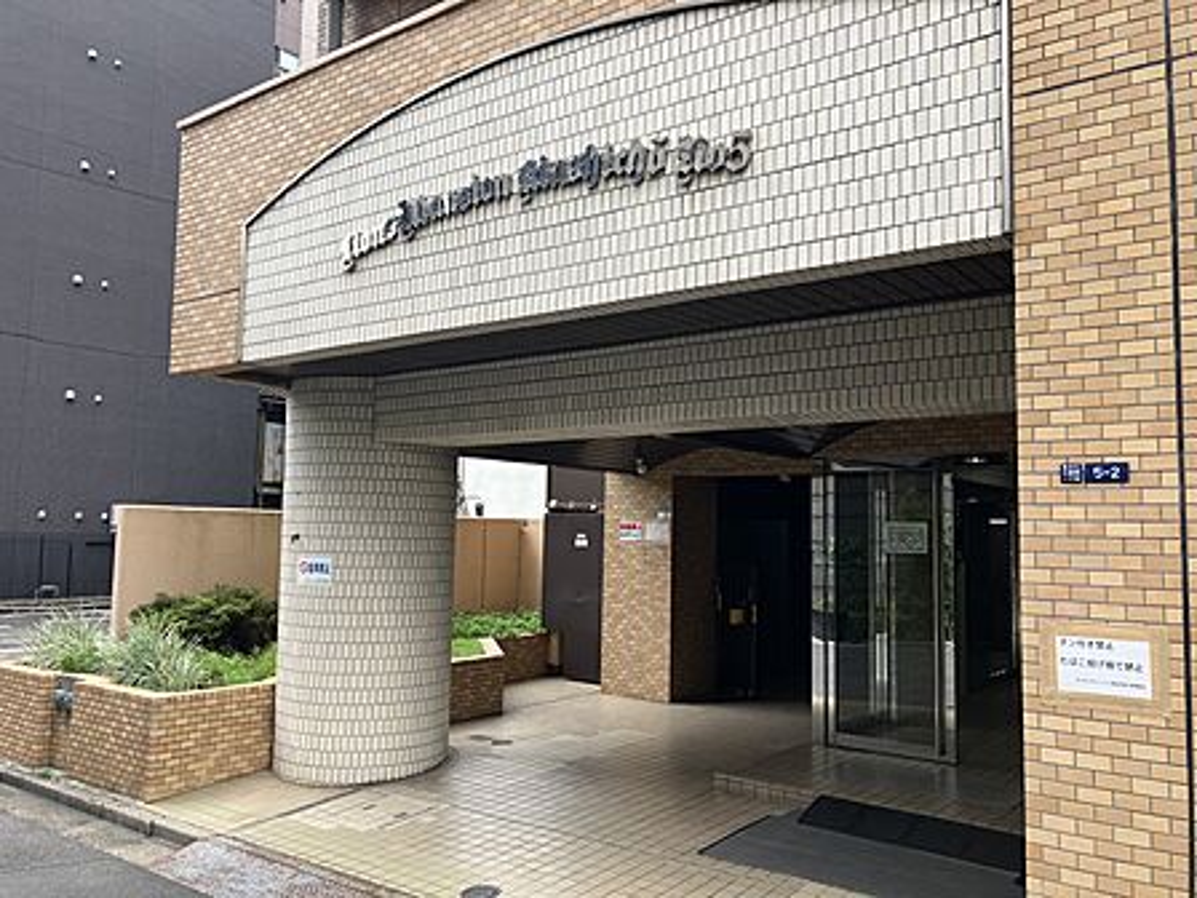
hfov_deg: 63.4
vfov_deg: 49.7
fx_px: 968
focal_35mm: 28
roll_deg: -2.2
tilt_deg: +5.2
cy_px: 449
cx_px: 598
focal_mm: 3.99
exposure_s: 1/163
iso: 25
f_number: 1.8
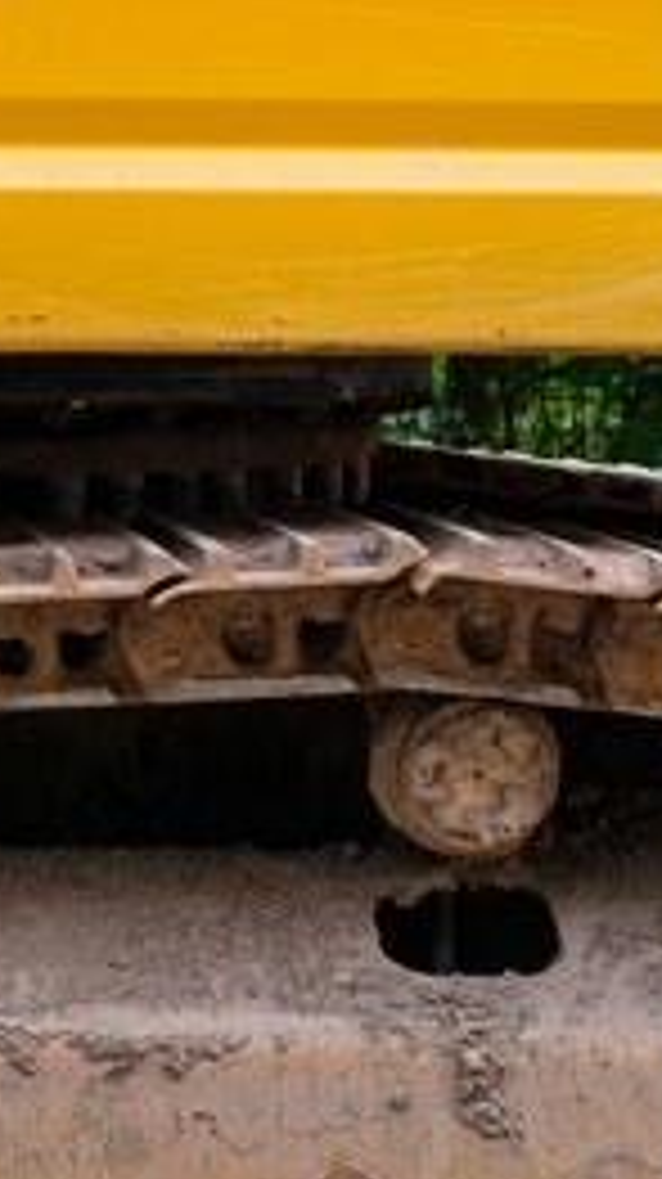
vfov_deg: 10.1
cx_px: -372
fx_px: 6566
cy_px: -133
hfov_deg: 5.7
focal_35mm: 210
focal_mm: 35
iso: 200
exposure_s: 1/125
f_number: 8
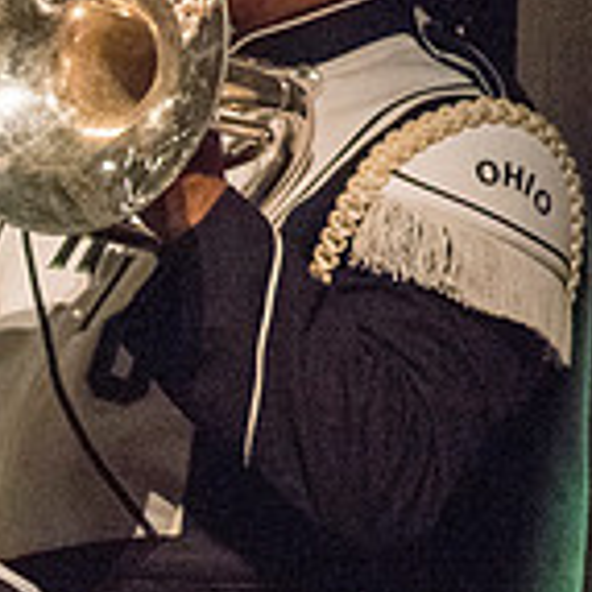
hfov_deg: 0.8
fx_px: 40013
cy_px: 561
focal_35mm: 2068
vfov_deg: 0.8
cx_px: -493
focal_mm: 600
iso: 4000
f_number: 5.6
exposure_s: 1/320
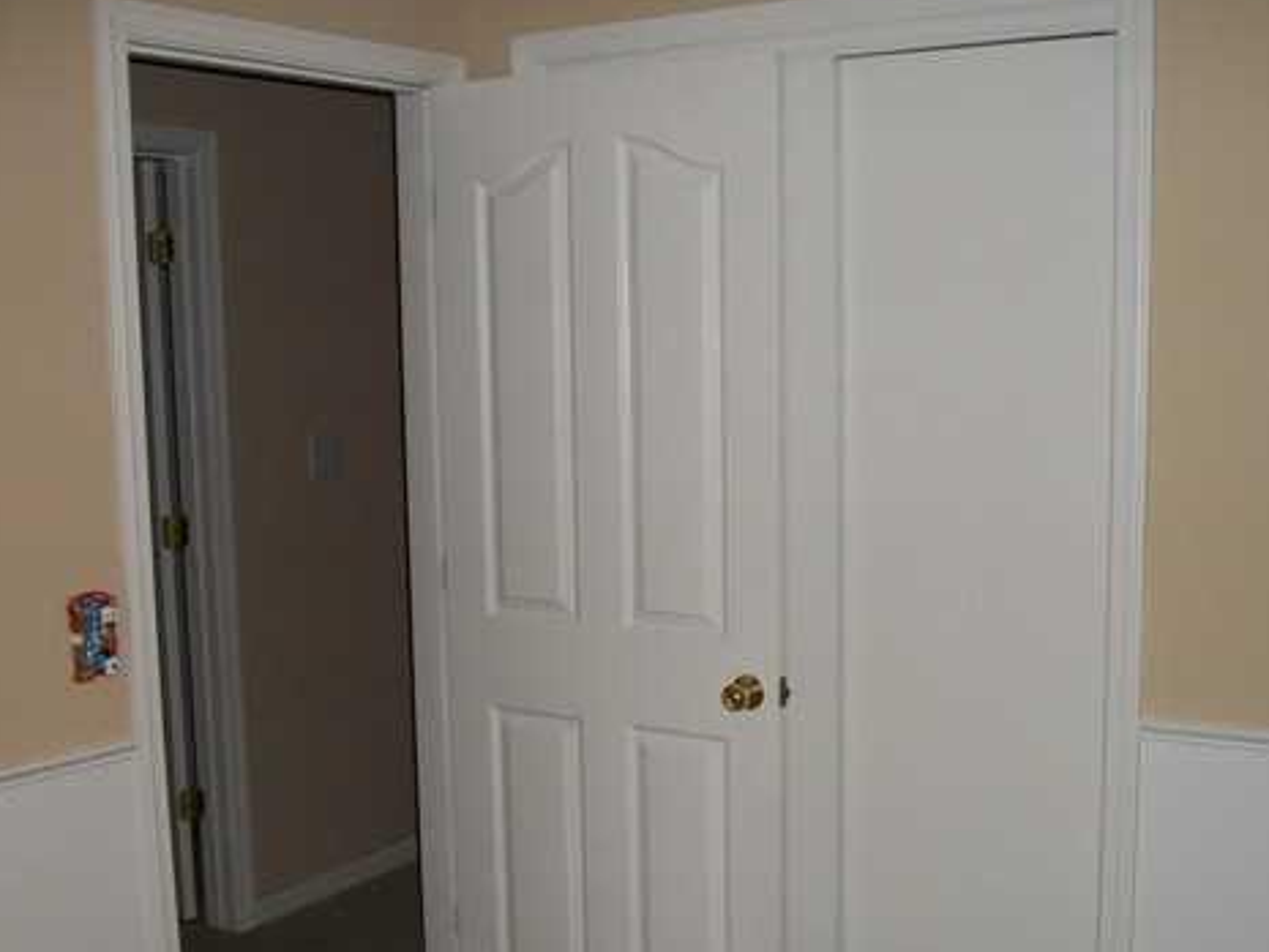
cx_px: 677
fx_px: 1613
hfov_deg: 42.9
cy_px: 611
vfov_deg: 32.7
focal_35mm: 44
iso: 160
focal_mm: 5.7
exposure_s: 1/30
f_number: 2.9
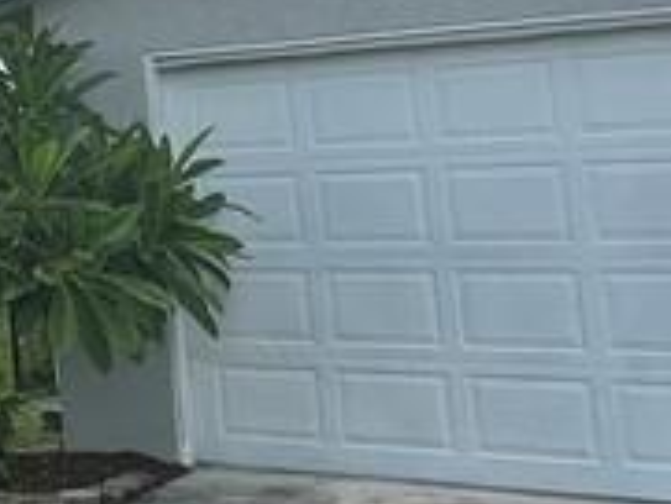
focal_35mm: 79
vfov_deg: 18.1
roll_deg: +0.3
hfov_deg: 19.8
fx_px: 1532
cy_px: -26
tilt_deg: +10.1
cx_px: -456
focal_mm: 2.22
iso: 40
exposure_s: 1/1642
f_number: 2.2
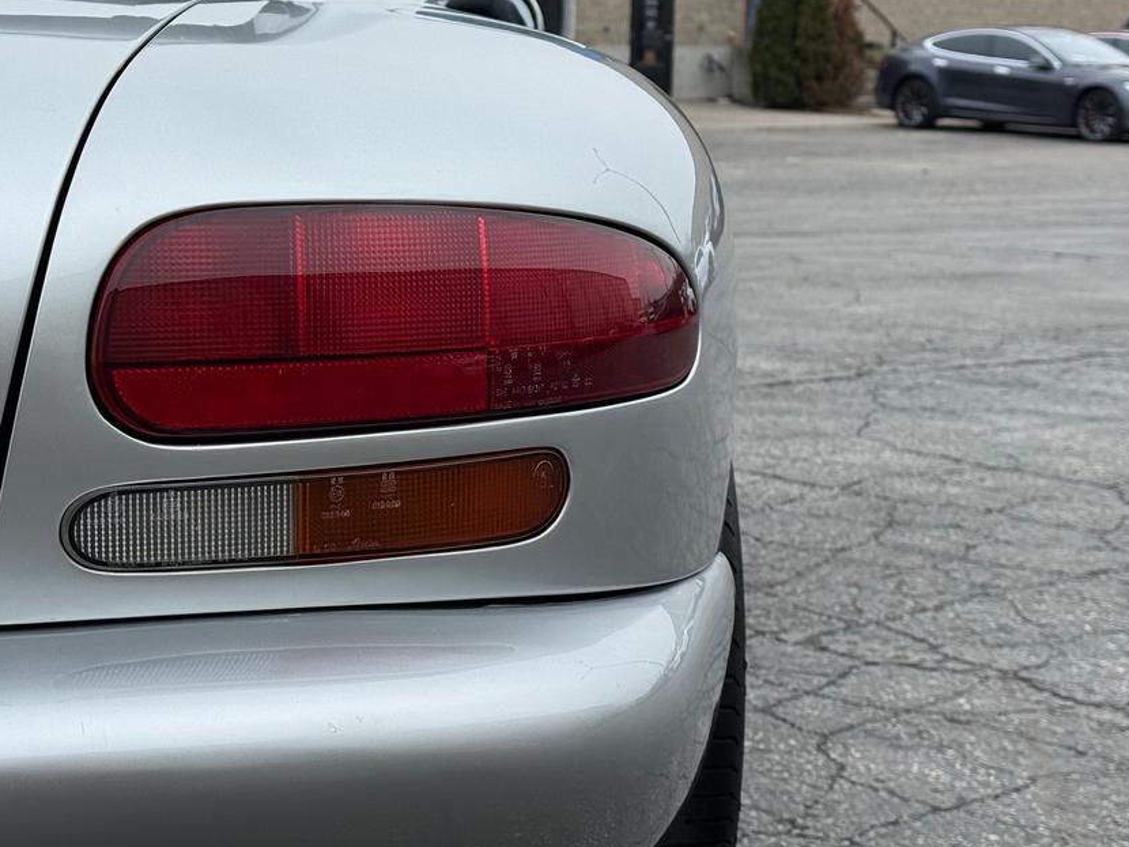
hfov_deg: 26.2
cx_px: 366
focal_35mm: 74
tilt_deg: -7.3
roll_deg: -1.0
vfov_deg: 19.9
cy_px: 355
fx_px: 2414
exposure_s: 1/1984
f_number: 1.78
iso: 64
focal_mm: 6.76
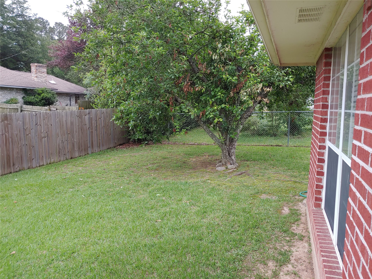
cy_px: 140
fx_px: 269
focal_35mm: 25
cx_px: 186
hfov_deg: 69.4
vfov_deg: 54.9
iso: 50
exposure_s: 1/60
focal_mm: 4.23
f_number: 1.5
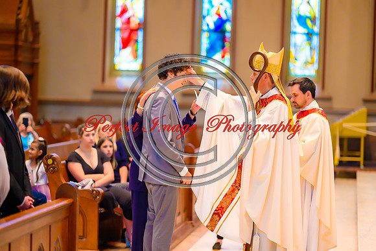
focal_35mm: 105
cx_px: 188
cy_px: 126
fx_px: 1097
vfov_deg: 13.0
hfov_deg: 19.5
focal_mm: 105
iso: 800
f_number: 1.4
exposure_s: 1/100
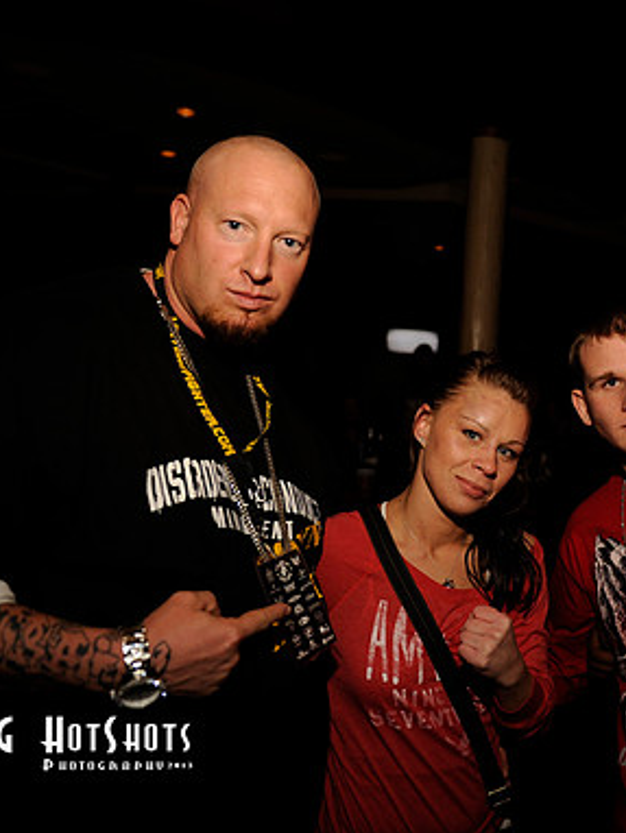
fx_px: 843
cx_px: 523
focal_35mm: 35
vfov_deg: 52.6
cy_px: 419
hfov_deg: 38.8
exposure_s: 1/250
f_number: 2.8
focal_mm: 24
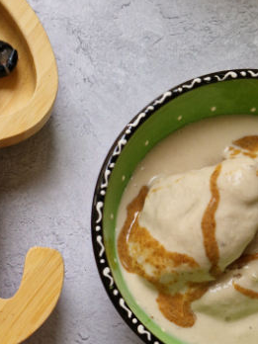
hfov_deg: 21.6
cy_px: 269
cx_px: 10
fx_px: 656
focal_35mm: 66
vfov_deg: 28.8
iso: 50
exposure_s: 1/195
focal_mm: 5.4
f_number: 1.8
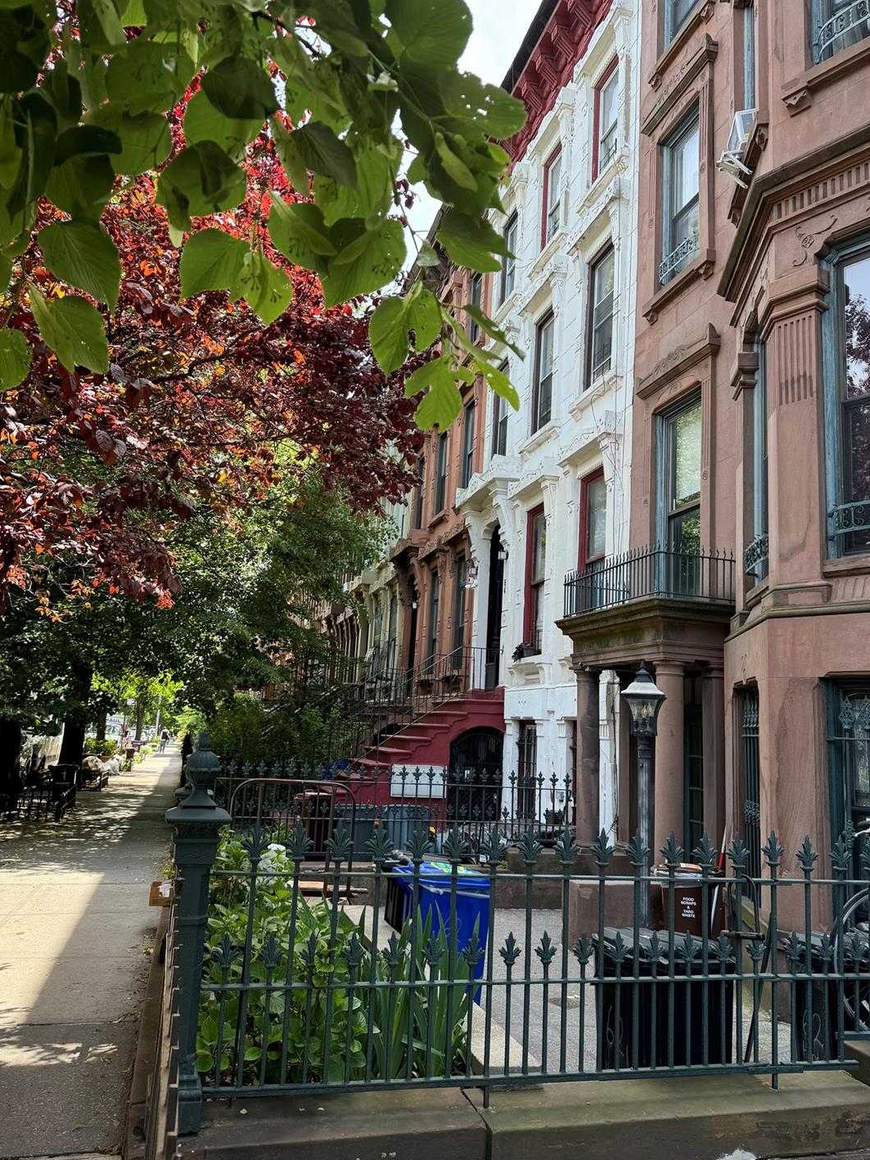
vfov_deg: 67.3
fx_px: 872
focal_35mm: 26
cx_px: 407
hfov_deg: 53.0
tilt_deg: +10.3
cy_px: 564
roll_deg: -1.2
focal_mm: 6.76
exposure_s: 1/333
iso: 80
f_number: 1.78
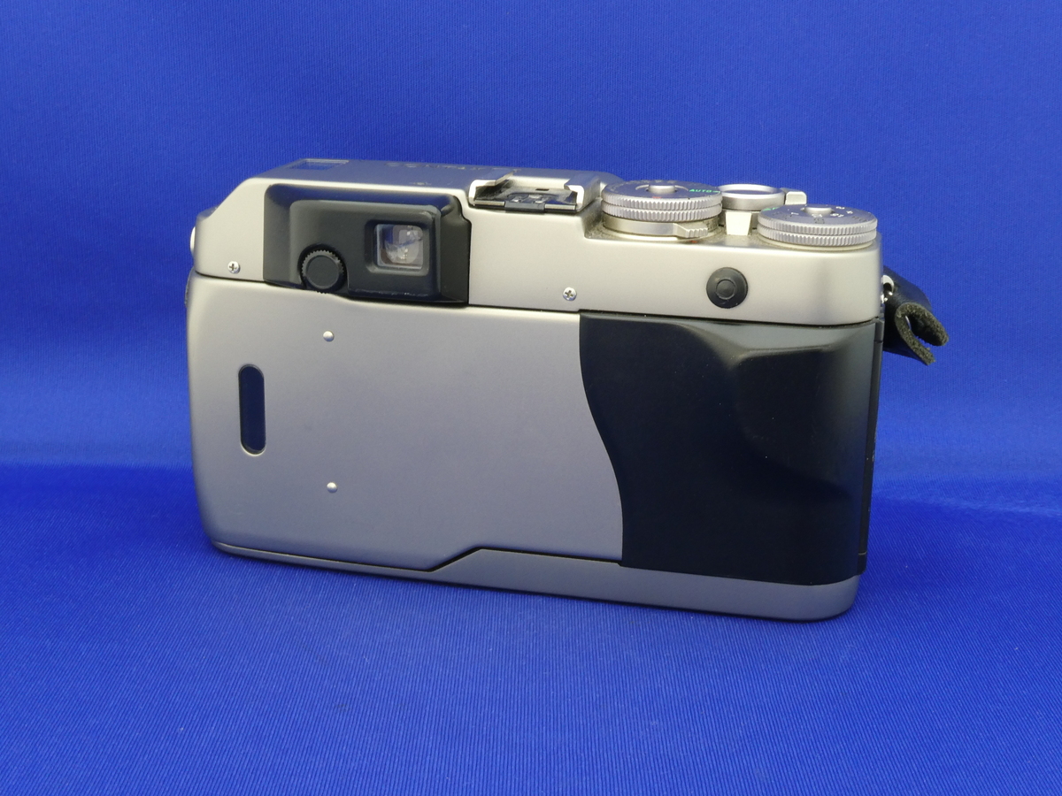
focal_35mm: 50
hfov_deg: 38.2
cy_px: 398
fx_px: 1534
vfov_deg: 29.1
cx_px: 531
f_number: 8
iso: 200
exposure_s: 1/1.6
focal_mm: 9
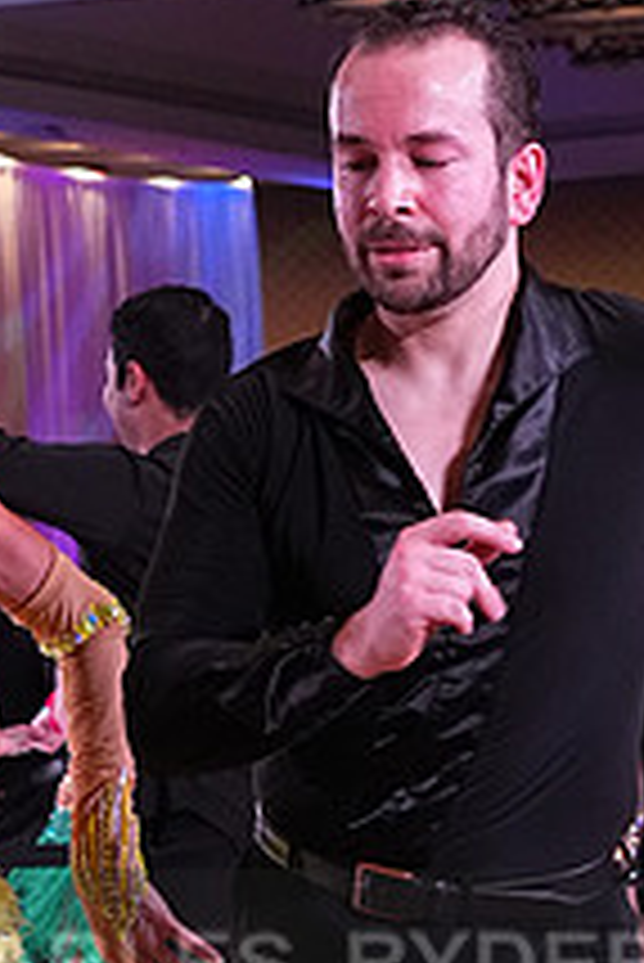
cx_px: 119
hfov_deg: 7.0
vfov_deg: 10.4
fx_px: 5224
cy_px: 1022
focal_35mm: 195
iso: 3200
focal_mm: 48
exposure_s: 1/400
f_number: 5.6
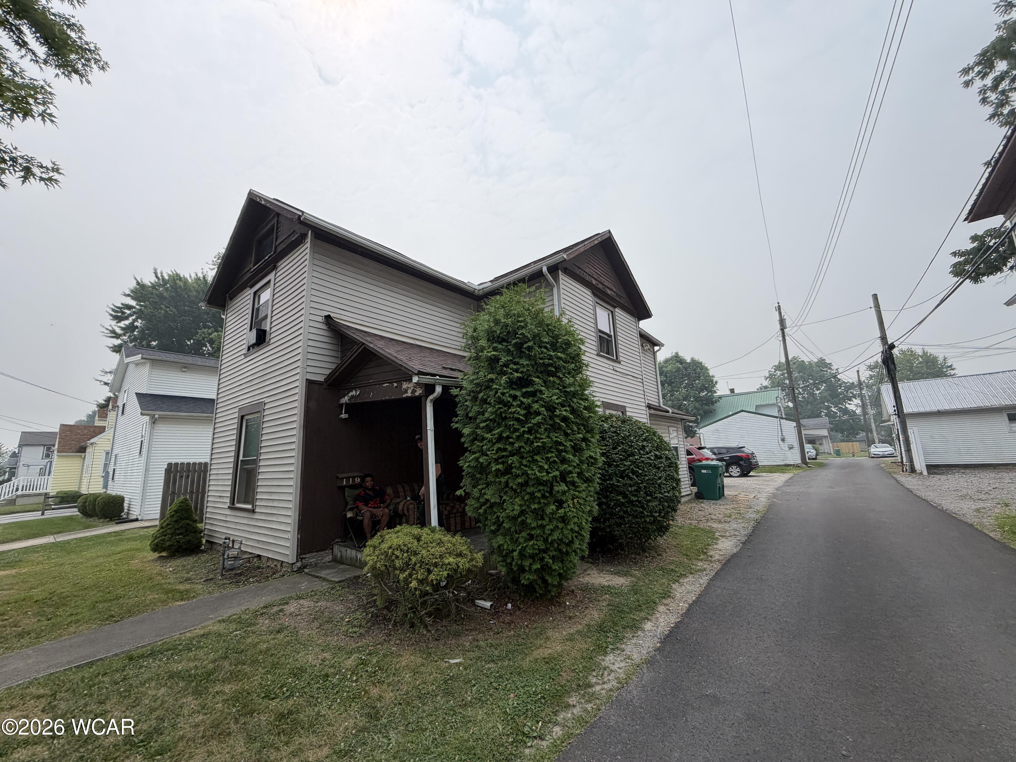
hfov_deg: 102.1
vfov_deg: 85.7
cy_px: 381
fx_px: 411
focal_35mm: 14
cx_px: 508
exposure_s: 1/770
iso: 25
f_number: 2.2
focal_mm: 2.22
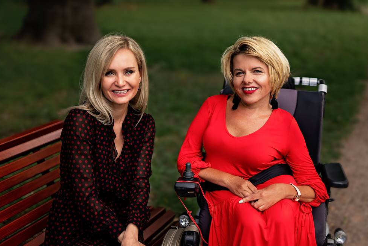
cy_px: 124
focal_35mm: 51
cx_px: 182
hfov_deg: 38.9
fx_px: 521
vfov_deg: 26.5
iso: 100
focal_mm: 50
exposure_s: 1/1600
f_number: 1.4
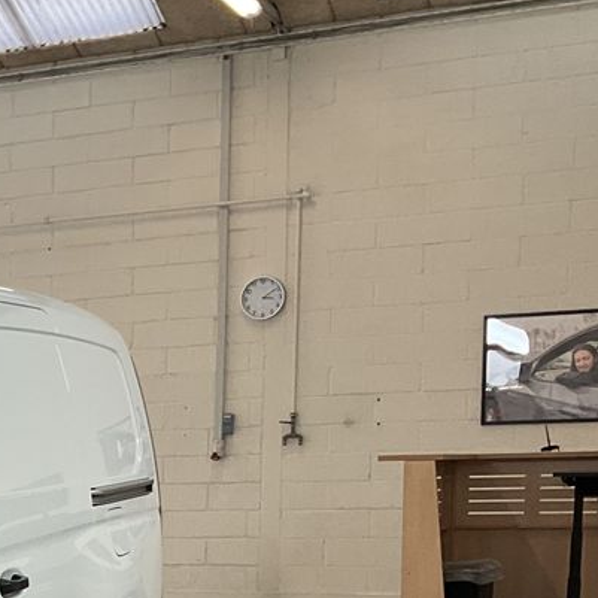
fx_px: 1798
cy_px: 696
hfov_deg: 16.5
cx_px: -401
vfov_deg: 18.0
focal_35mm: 92
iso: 50
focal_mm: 3
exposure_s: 1/100
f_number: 1.8
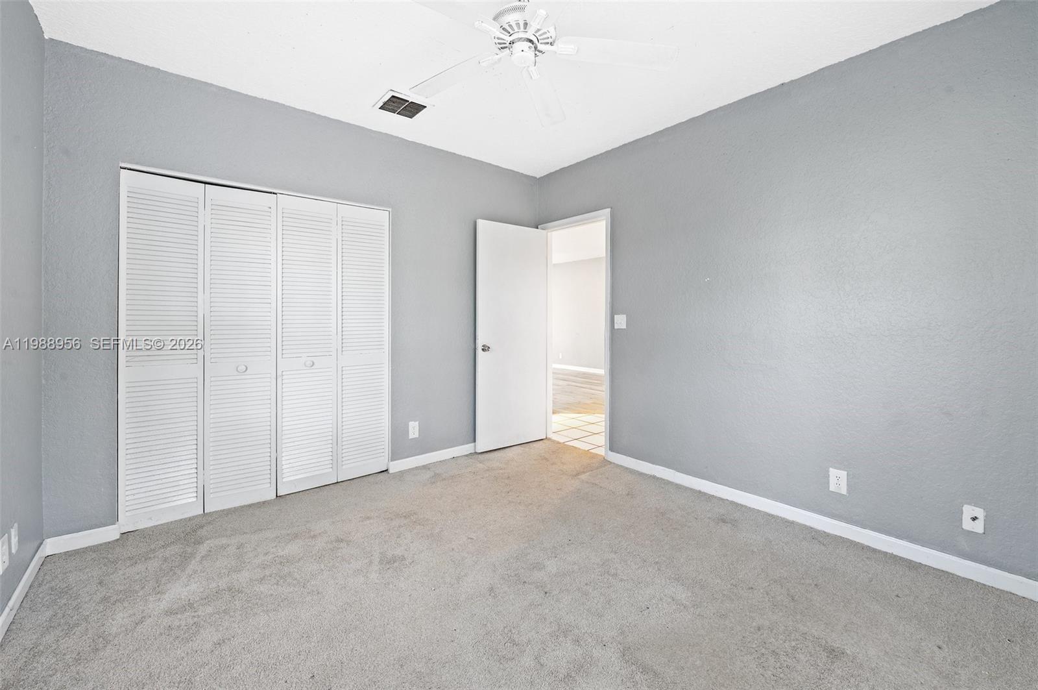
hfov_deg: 104.3
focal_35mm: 14
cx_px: 519
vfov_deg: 81.1
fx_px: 403
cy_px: 345
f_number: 8
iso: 200
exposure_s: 2
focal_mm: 14
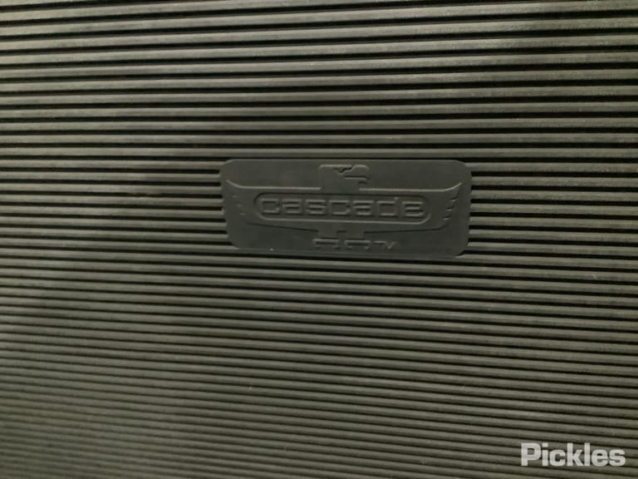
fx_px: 571
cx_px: 319
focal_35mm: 31
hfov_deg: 58.4
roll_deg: +4.8
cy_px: 240
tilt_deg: -23.9
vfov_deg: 45.4
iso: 800
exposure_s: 1/17
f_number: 2.4
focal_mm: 3.3
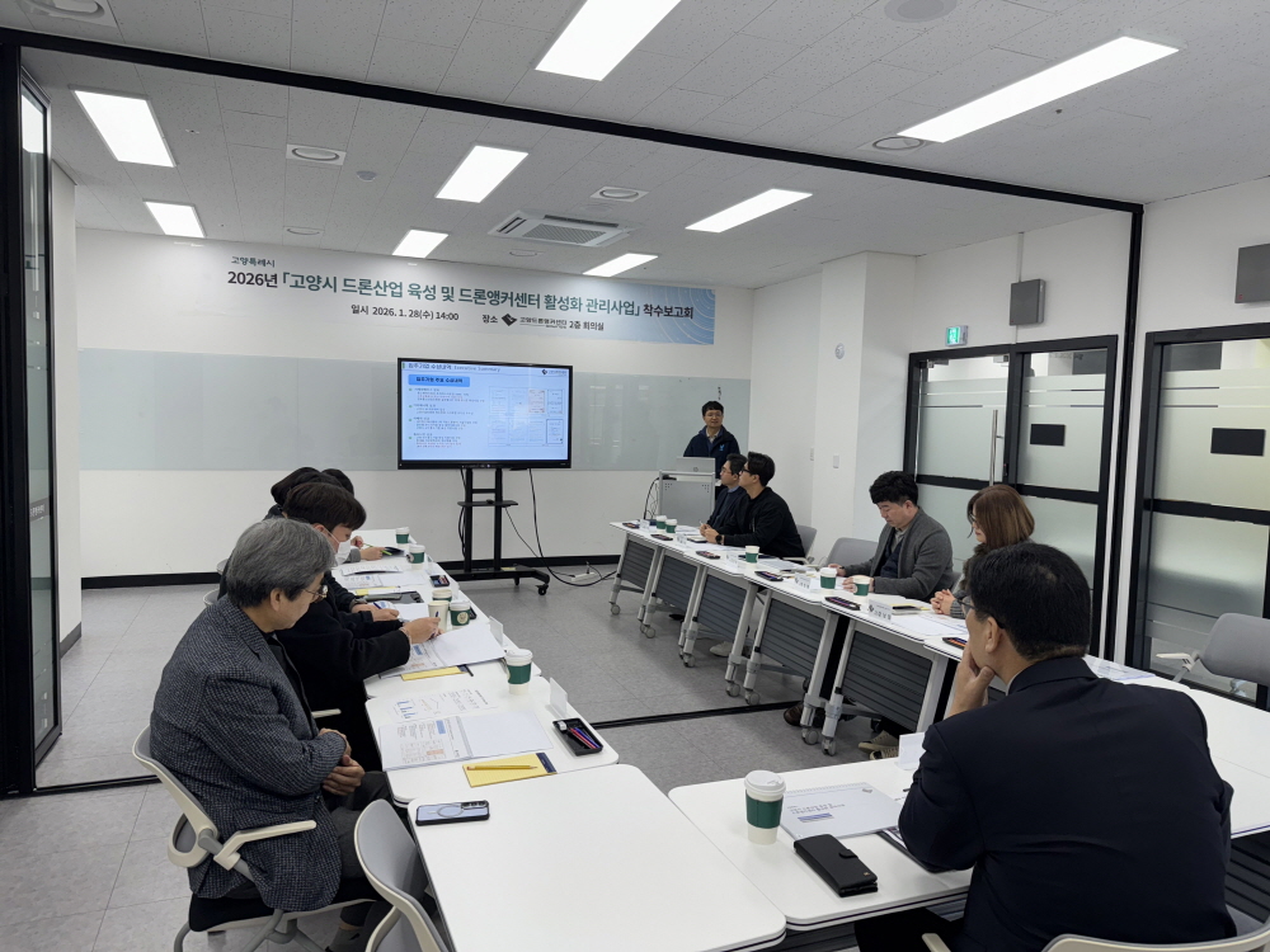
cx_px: 635
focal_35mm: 24
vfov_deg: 56.8
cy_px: 476
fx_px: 881
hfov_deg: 71.6
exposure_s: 1/160
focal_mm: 6.76
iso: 64
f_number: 1.78
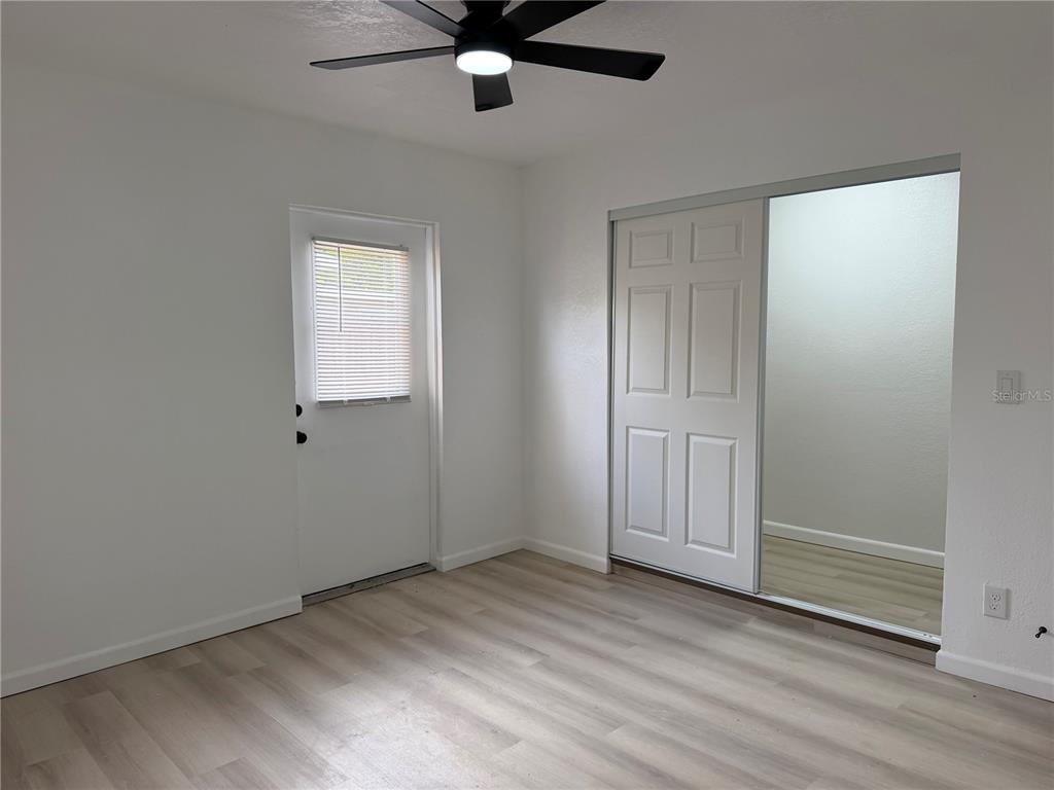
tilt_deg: -3.1
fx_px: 731
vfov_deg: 56.8
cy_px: 395
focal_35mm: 24
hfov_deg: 71.6
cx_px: 527
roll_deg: +1.2
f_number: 1.78
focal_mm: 6.76
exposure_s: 1/204
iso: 125
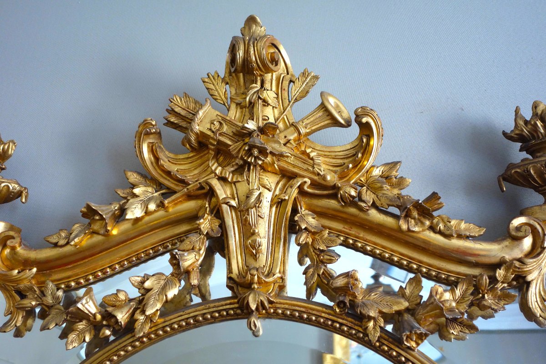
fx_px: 516
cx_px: 273
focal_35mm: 34
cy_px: 182
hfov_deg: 55.8
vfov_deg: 38.9
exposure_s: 1/40
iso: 320
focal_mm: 12.62
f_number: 2.8
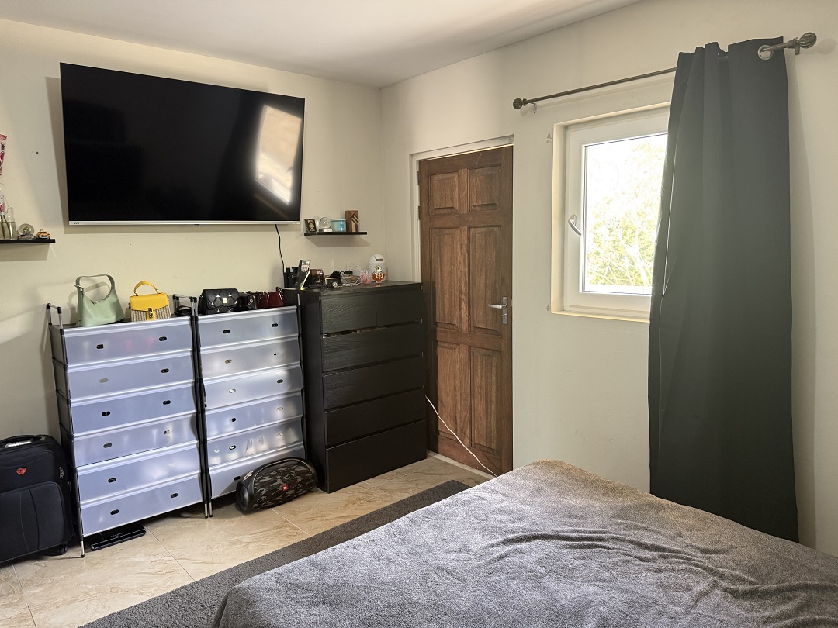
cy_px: 314
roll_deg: +1.7
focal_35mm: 24
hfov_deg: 71.6
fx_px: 581
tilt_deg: -7.2
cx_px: 419
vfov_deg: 56.8
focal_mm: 6.76
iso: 250
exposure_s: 1/60
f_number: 1.78
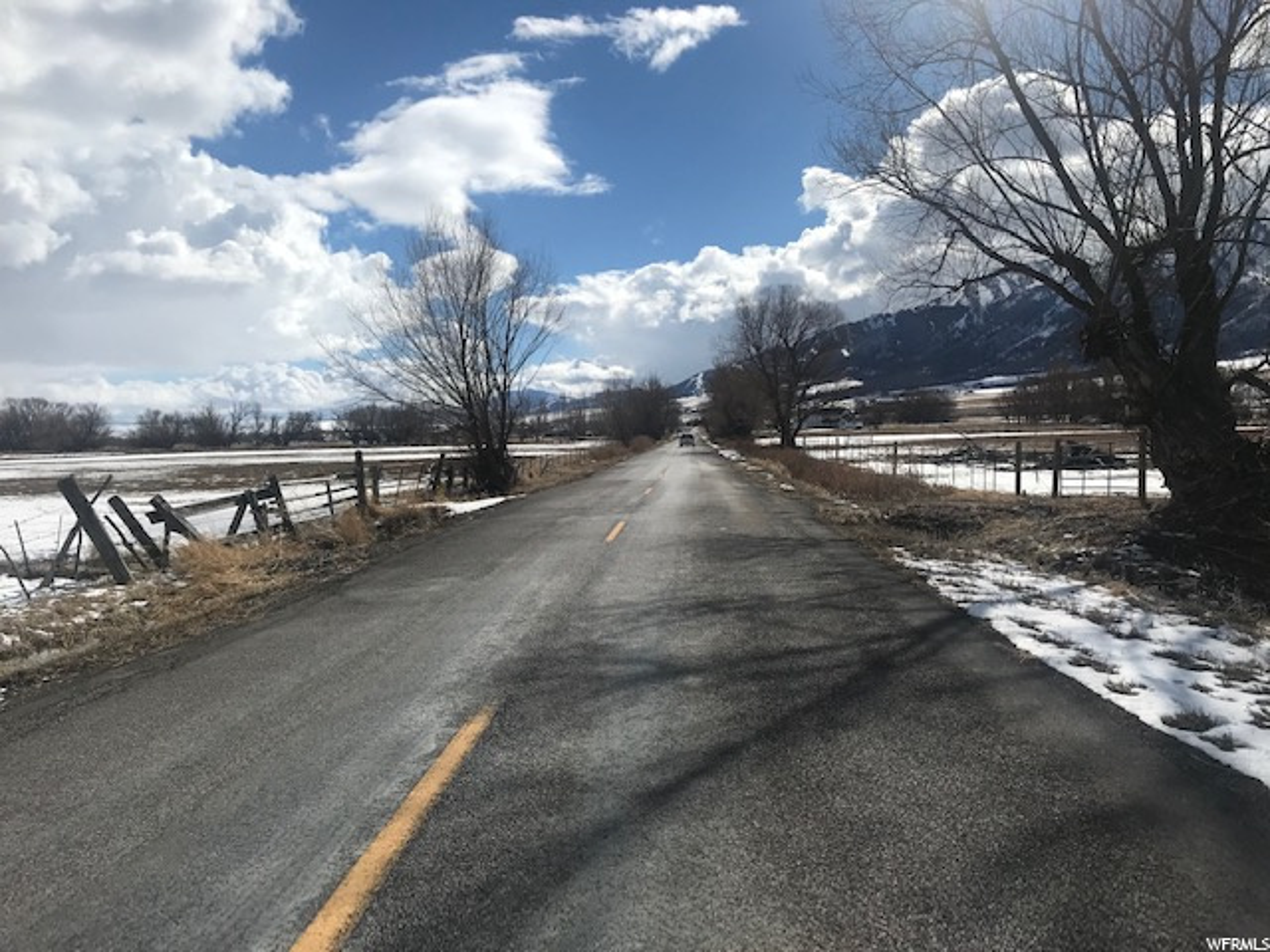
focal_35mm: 28
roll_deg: +0.0
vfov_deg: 49.7
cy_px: 476
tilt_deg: -4.0
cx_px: 635
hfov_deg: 63.4
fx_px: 1027
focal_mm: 3.99
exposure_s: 1/8772
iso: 25
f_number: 1.8
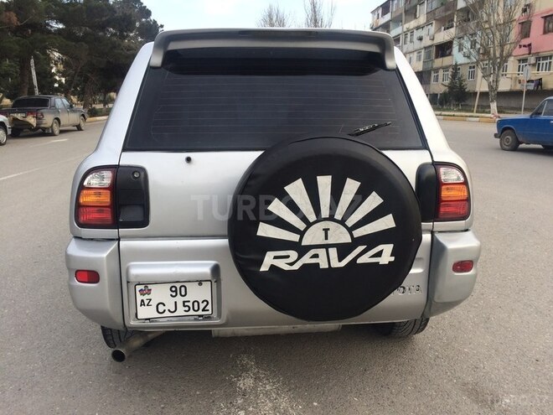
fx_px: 463
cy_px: 208
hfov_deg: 61.7
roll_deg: +2.6
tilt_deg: -14.2
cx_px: 276
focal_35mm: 29
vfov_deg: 48.2
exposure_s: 1/391
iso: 32
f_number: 2.2
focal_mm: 4.15
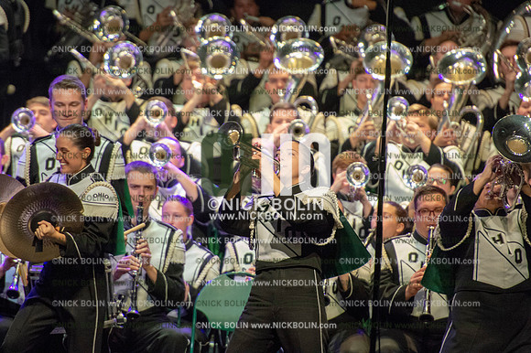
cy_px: 176
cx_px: 266
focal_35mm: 400
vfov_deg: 3.4
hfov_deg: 5.2
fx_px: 5896
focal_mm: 400
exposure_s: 1/320
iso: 8000
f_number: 5.6
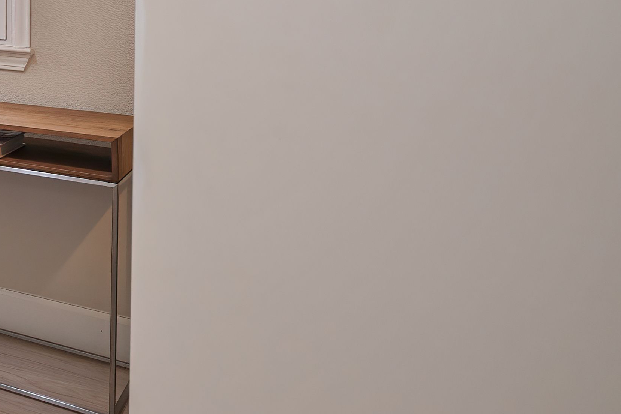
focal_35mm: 51
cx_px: -460
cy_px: -13
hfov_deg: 23.3
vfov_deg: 25.0
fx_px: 880
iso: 640
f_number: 4
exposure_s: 1/50
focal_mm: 14
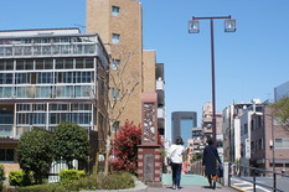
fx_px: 465
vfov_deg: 23.3
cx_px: 81
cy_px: 100
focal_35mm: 58
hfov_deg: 34.0
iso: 200
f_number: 8
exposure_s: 1/500
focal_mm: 20
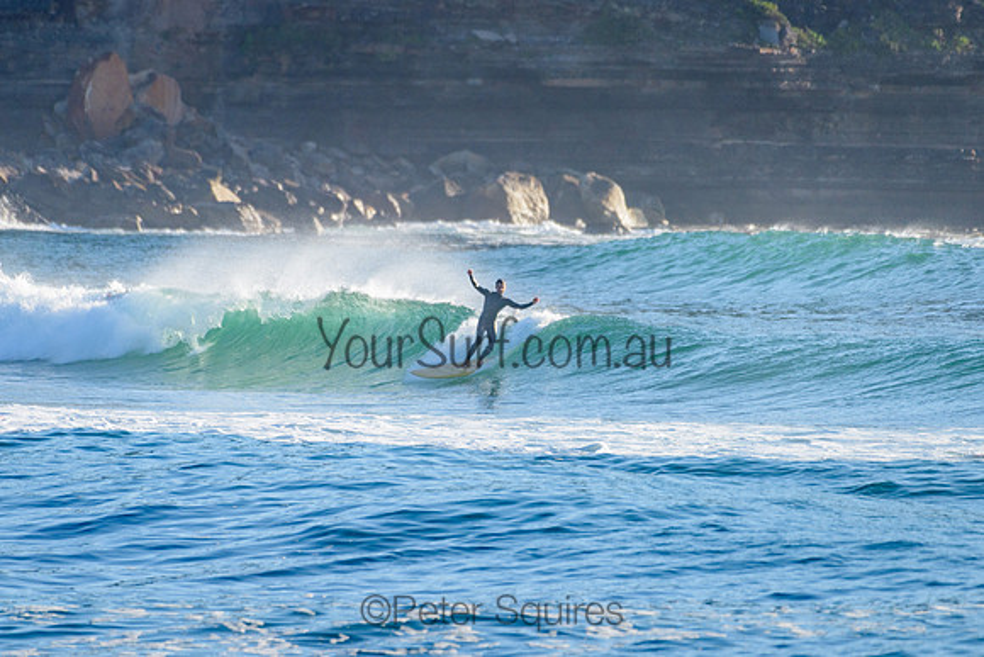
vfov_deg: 2.2
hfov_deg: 3.4
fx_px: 16752
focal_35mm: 613
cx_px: 456
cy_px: 262
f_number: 5.6
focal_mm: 500
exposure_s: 1/2000
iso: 360
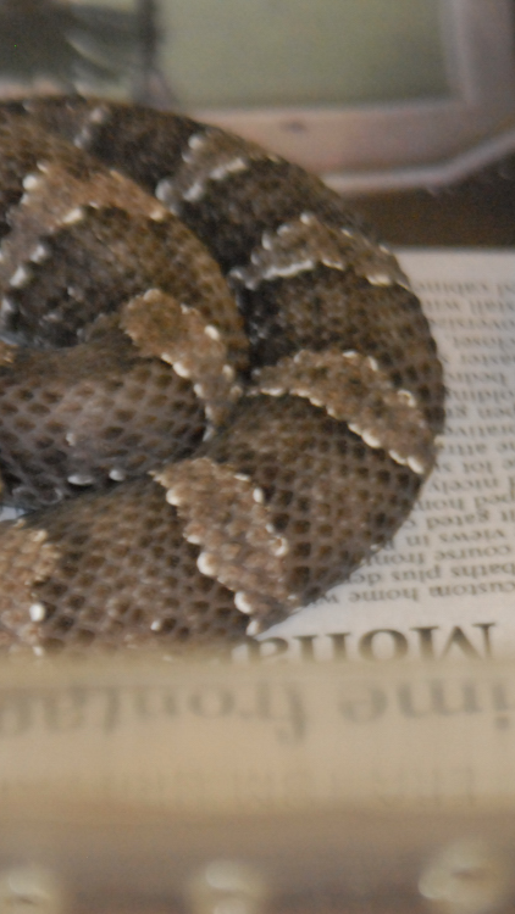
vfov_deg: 10.6
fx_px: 4925
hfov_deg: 6.0
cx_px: -78
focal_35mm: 203
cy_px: 485
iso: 1100
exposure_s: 1/50
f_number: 2.8
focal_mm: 75
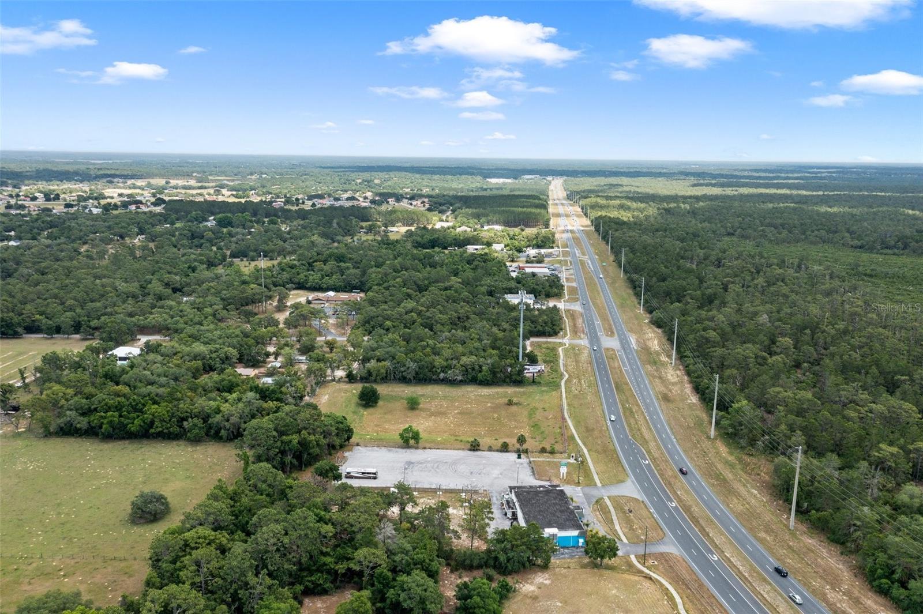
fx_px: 717
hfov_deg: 65.5
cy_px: 307
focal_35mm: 28
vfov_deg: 46.4
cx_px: 462
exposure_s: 1/240
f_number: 5.6
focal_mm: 10.26
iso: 100
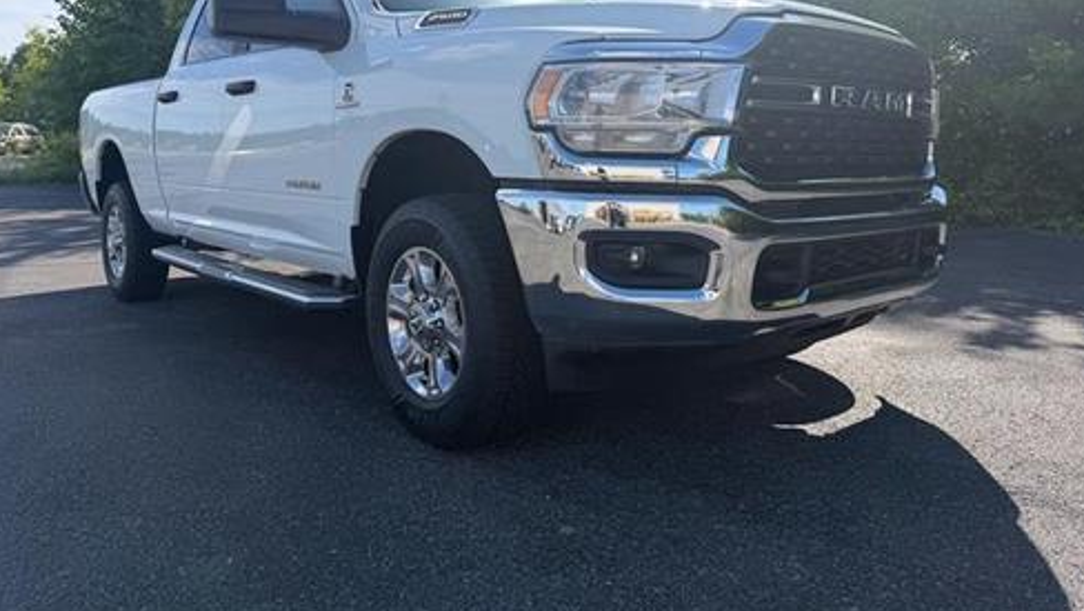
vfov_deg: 42.4
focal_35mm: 27
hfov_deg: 69.8
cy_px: 204
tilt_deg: -7.0
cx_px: 540
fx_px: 776
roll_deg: +0.3
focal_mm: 6.76
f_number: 1.78
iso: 80
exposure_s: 1/3021
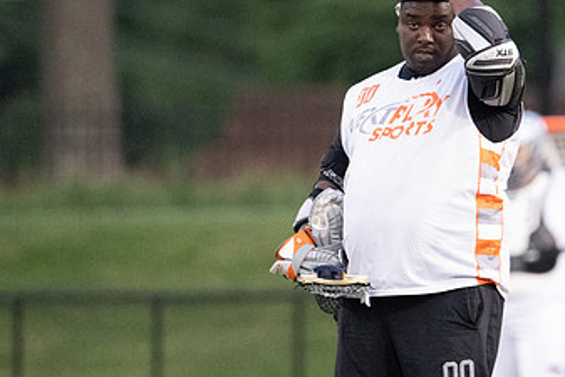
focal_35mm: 975
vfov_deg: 1.4
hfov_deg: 2.1
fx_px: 15308
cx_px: 455
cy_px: 125
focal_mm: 400
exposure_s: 1/800
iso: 9000
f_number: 4.5
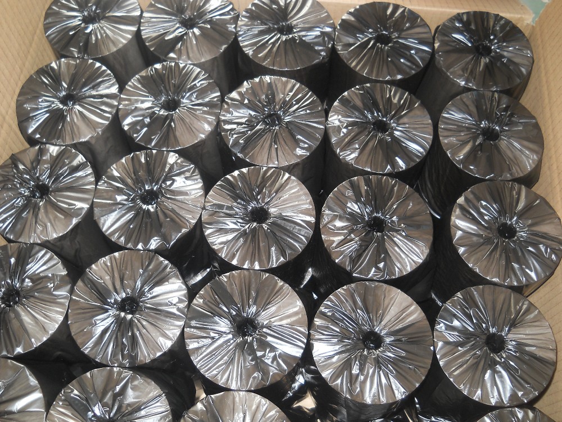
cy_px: 211
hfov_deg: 45.8
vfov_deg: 35.1
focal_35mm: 41
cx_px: 281
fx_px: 666
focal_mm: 6.72
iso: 100
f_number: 3.1
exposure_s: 1/30
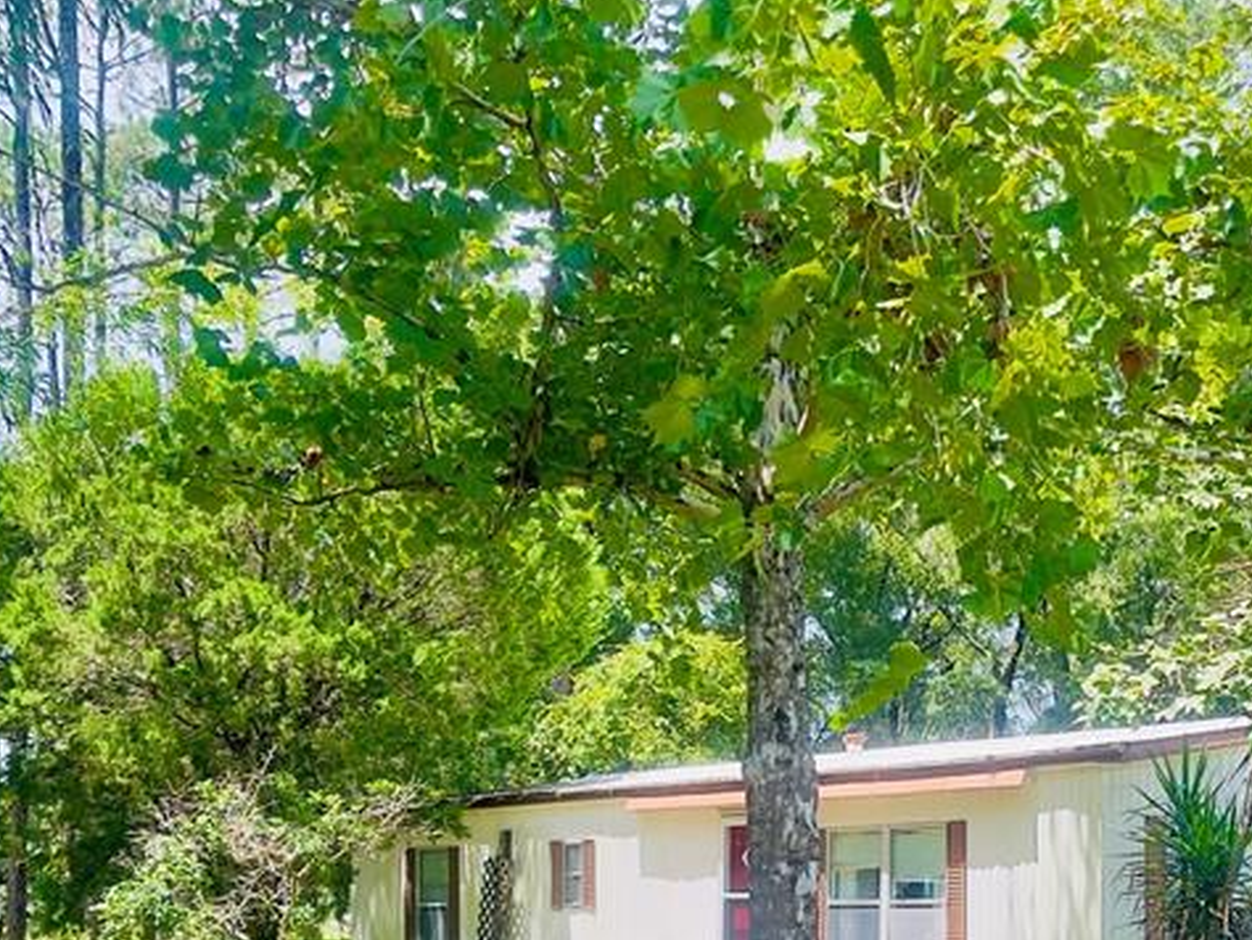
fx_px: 1954
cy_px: 908
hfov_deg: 34.8
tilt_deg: +0.3
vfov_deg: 25.9
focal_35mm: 54
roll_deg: -0.2
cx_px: 932
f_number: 1.6
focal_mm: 5.1
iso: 32
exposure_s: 1/668
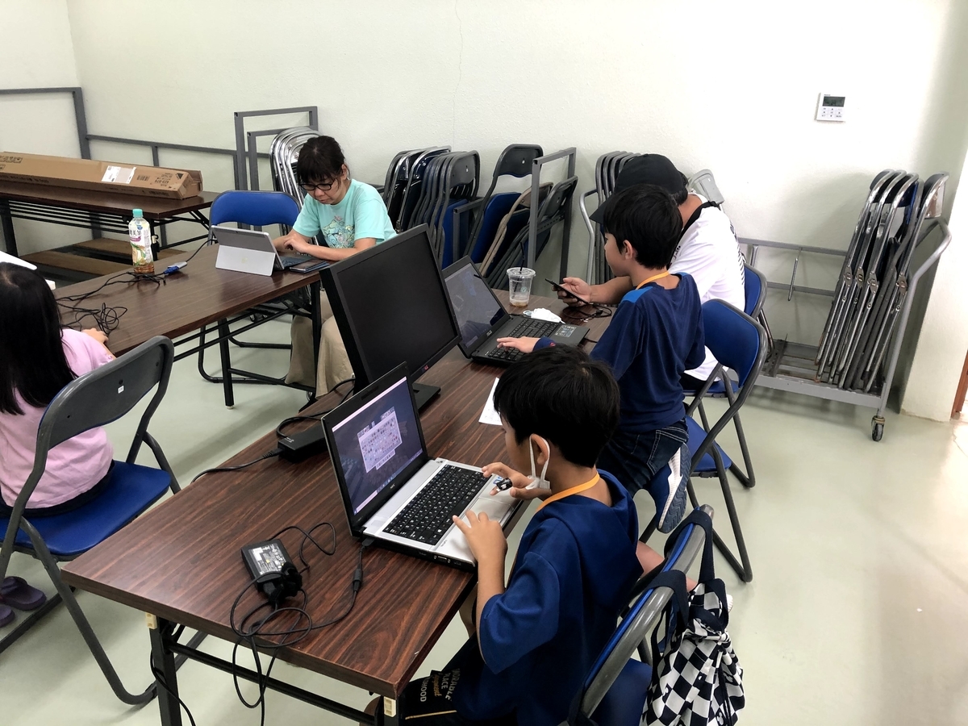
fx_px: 783
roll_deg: -2.8
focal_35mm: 28
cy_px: 363
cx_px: 484
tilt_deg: -21.2
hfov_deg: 63.4
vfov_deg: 49.7
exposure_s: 1/24
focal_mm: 4
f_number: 1.8
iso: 40
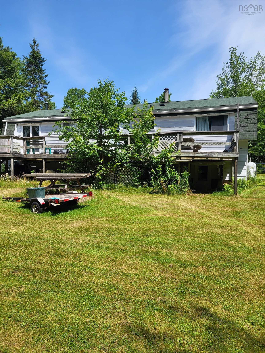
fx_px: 265
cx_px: 132
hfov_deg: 53.1
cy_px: 176
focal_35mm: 26
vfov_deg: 67.3
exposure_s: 1/1989
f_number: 1.8
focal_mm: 5.4
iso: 40
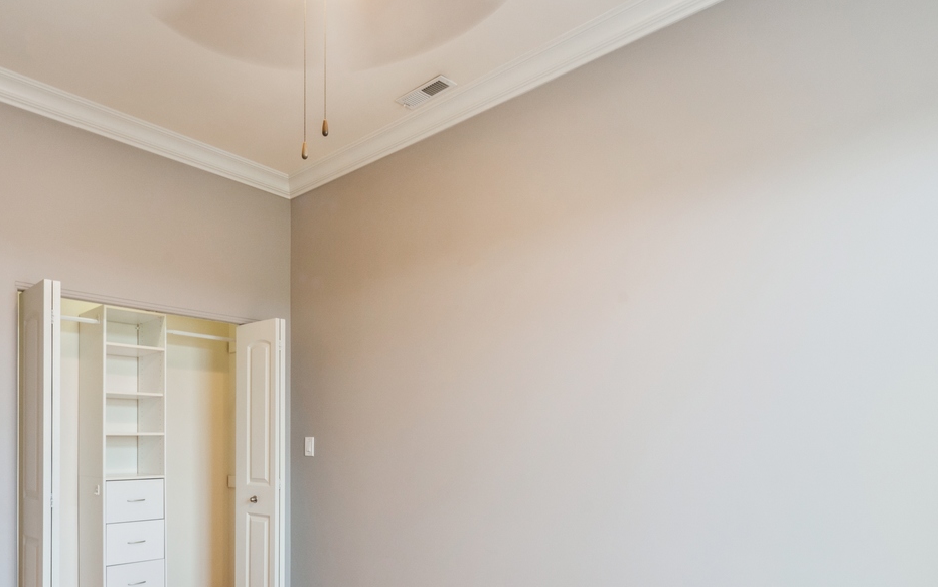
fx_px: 588
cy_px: 398
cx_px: 305
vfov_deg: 51.9
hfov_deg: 74.5
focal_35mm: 23
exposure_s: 1/6
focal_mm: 13
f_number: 8
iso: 400
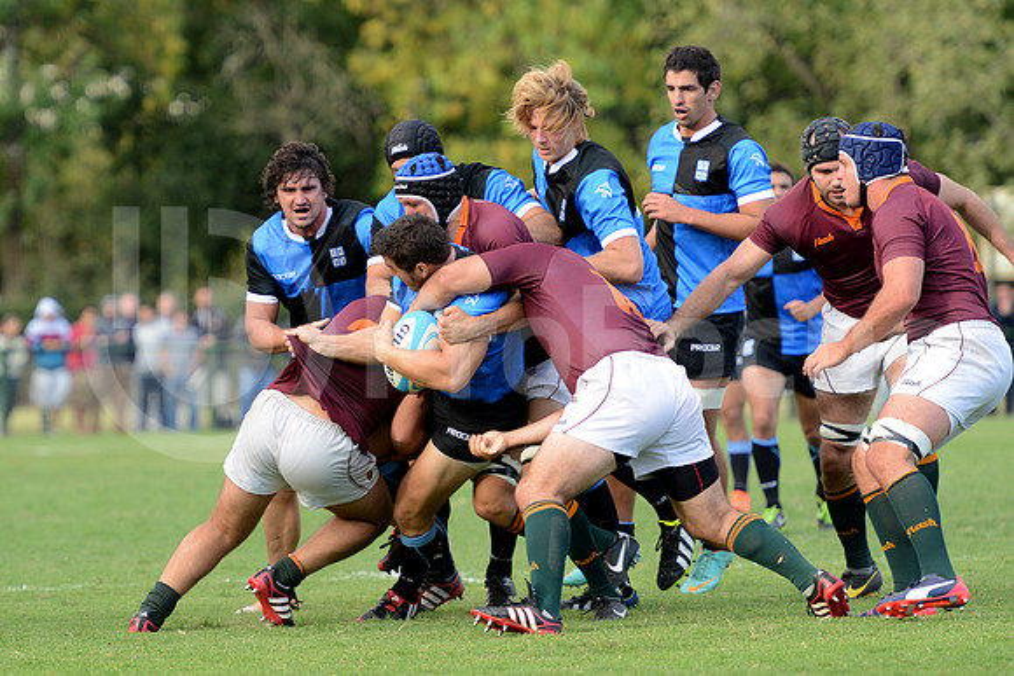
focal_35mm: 240
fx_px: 6761
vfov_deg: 5.7
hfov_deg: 8.6
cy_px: 338
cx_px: 507
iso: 800
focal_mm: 240
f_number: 4
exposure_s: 1/500
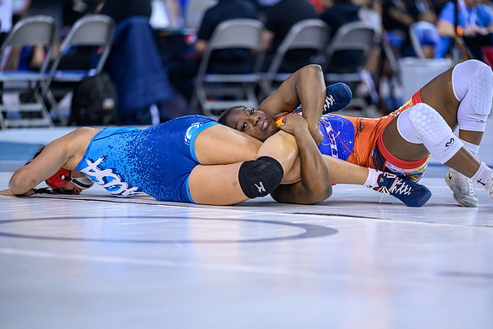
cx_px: 247
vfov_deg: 7.4
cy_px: 164
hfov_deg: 11.1
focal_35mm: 186
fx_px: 2548
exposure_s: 1/800
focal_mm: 185
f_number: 2.8
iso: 3200
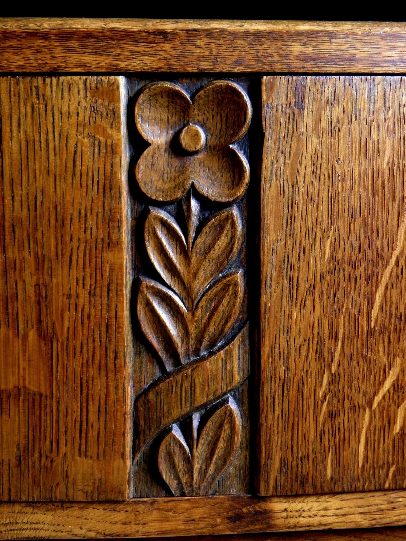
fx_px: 782
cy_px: 270
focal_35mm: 50
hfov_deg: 29.1
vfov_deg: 38.2
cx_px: 203
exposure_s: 1/13
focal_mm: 9.1
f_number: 4
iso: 200
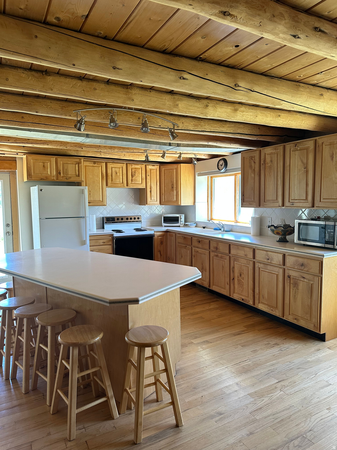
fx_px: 312
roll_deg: -0.4
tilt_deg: -4.5
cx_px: 168
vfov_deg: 71.6
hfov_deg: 56.8
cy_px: 225
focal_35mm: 24
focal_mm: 6.86
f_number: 1.78
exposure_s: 1/121
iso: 160
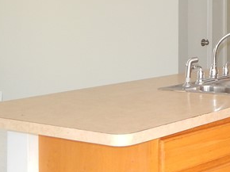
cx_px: 359
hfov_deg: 17.5
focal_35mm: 99
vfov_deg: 14.6
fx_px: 657
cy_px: -9
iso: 180
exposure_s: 1/30
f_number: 3.2
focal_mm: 5.1
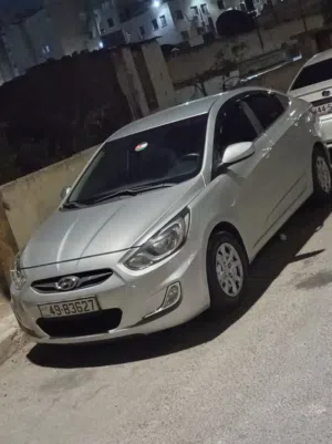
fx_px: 640
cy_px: 222
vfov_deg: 38.2
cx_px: 166
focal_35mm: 50
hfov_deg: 29.1
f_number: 1.8
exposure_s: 1/16.7
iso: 2071
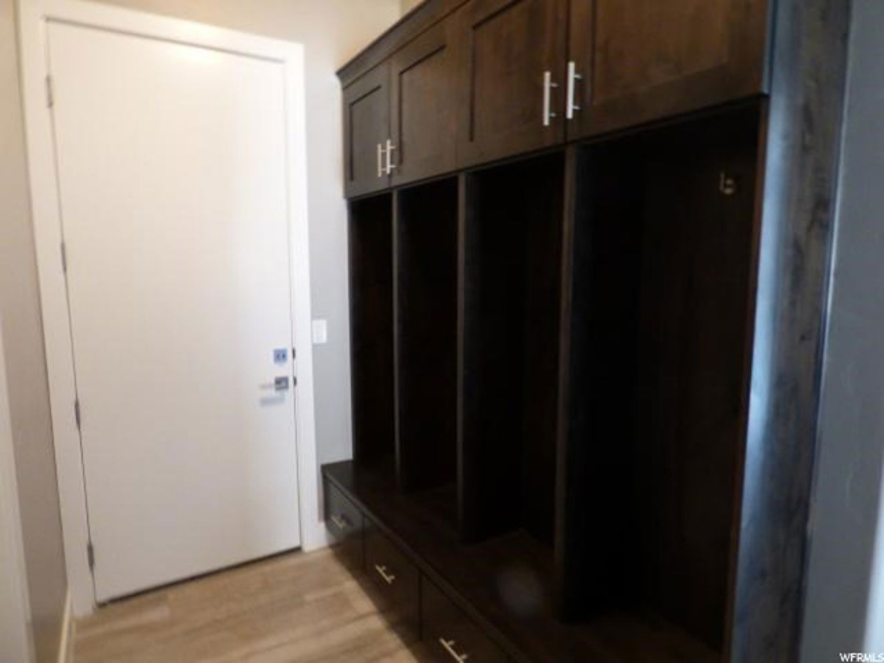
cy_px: 332
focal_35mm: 20
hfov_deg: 81.7
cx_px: 442
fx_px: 511
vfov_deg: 66.0
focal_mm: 3.58
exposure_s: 1/10
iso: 400
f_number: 2.8
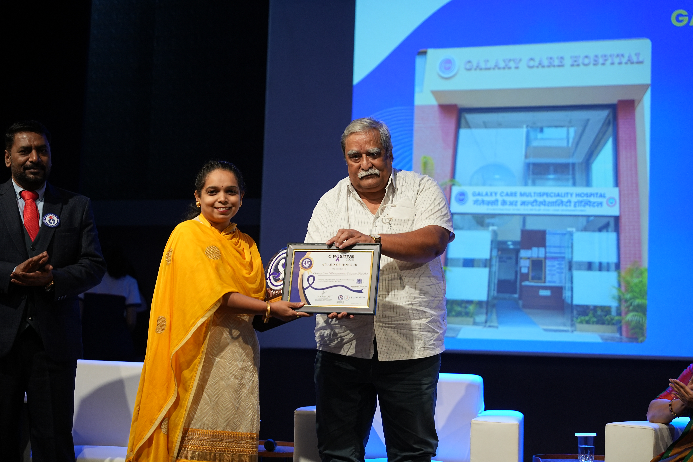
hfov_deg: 28.8
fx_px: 1347
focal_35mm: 70
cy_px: 231
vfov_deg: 19.5
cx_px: 346
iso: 800
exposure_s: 1/200
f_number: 2.8
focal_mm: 70
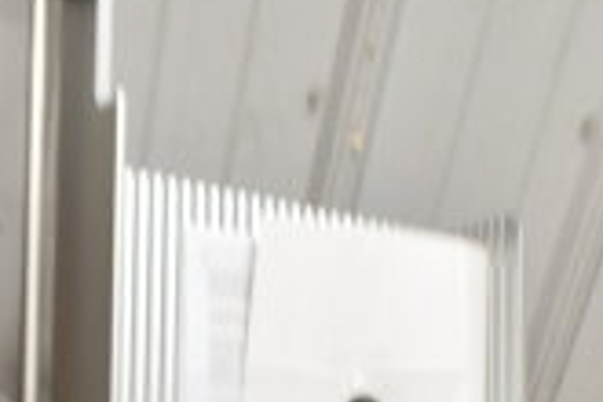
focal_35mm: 111
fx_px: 1859
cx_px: 135
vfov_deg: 11.6
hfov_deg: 18.3
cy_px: 660
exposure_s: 1/30
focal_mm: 20
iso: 900
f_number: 3.5
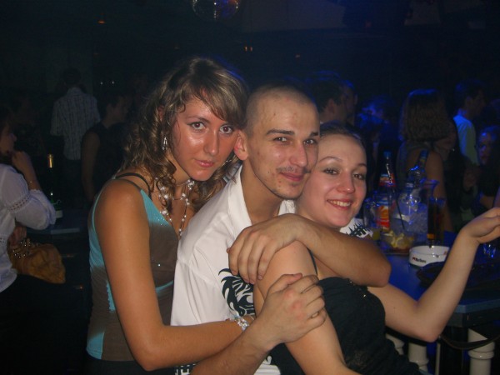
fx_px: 549
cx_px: 250
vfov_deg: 37.7
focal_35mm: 38
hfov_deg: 49.0
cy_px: 188
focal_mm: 7.9
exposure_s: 1/60
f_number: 2.8
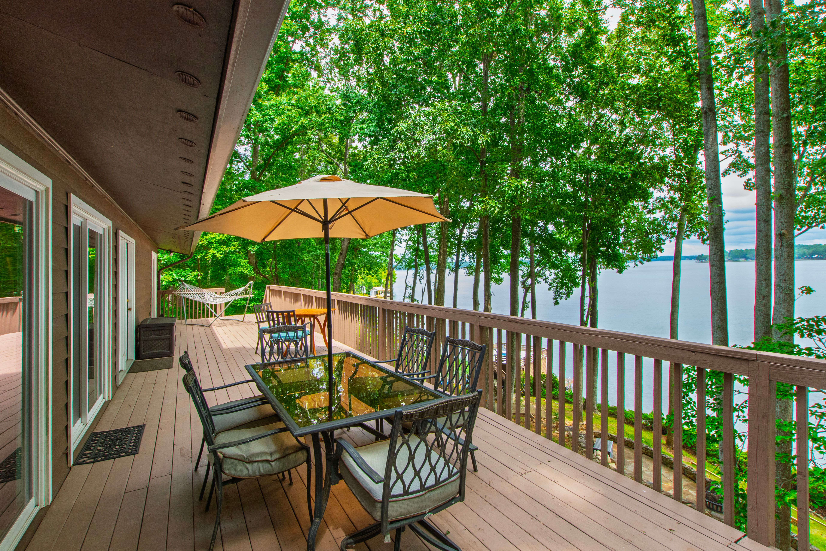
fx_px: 344
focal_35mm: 15
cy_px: 276
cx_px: 413
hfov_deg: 100.4
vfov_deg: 77.3
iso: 320
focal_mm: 10
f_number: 8
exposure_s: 1/100
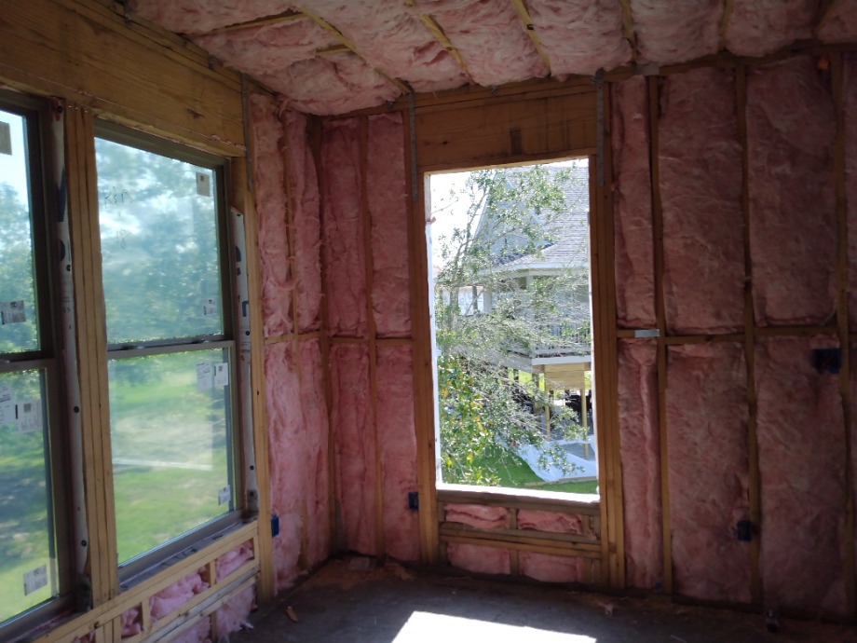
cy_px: 322
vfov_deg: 66.0
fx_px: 495
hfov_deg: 81.7
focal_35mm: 20
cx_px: 428
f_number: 2
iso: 100
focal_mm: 3.54
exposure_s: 1/379
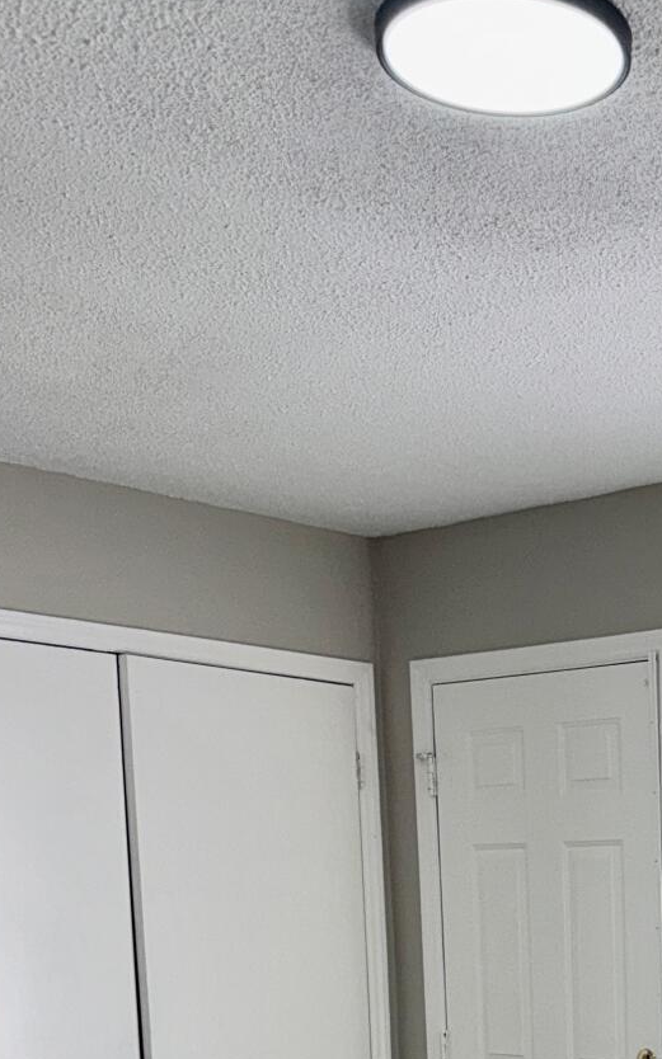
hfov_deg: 20.2
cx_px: 755
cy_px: 1216
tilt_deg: -10.0
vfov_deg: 29.5
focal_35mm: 61
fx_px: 1761
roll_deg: +0.8
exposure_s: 1/142
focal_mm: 6.76
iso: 50
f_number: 1.78
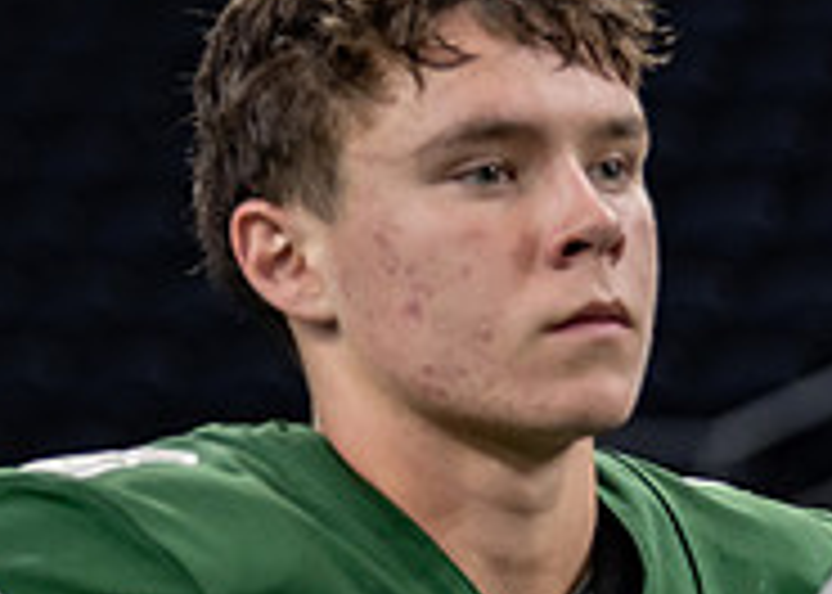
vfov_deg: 4.1
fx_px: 8196
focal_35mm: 347
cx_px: -747
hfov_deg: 5.7
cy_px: 682
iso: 1250
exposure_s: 1/320
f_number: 2.8
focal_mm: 88
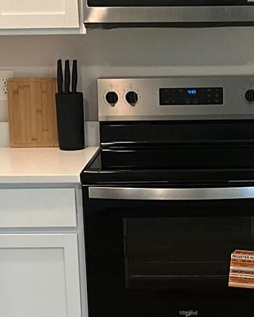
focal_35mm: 106
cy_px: 279
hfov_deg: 14.5
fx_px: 995
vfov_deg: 17.9
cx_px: 184
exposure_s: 1/60
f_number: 1.8
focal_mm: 3
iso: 125
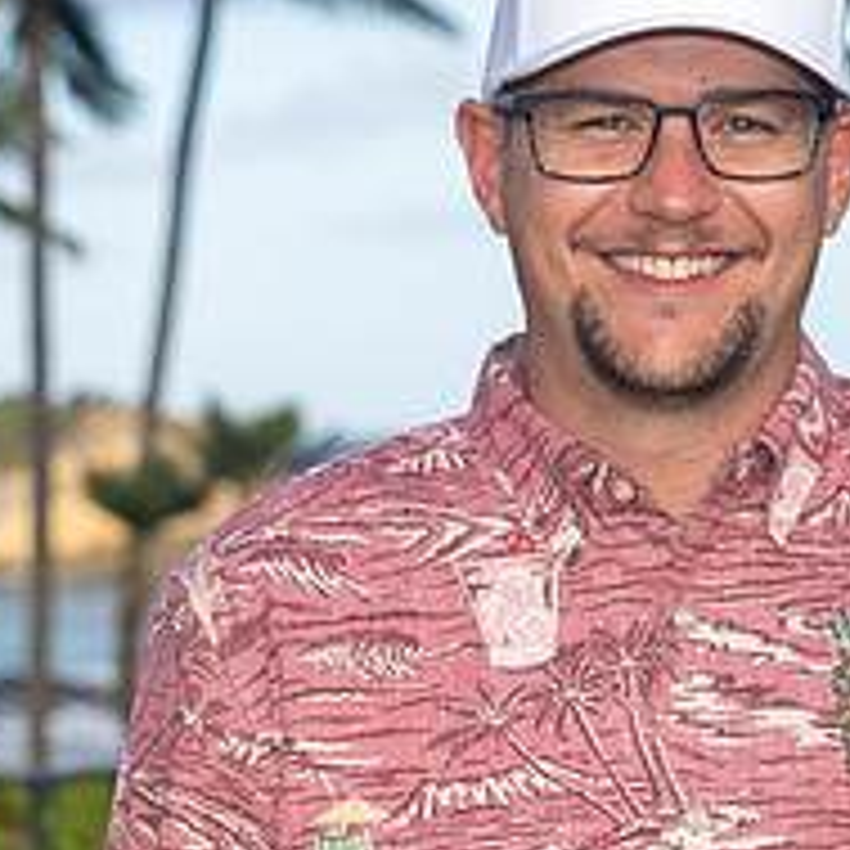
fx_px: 4778
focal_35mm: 172
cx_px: 589
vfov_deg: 10.2
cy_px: 470
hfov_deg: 10.2
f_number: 5.6
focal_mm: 66
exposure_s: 1/250
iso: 50
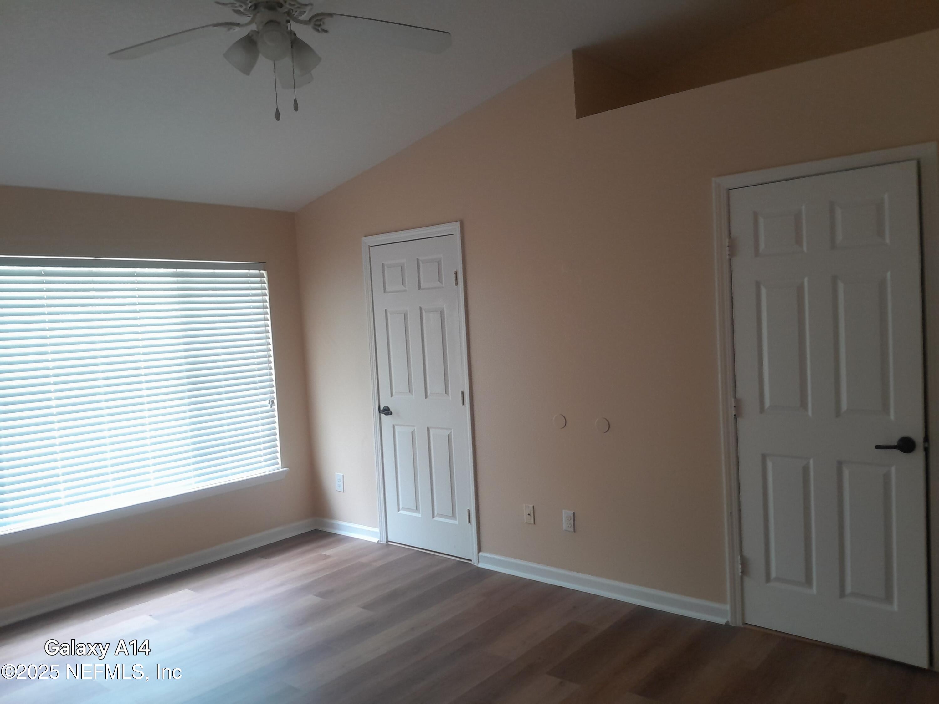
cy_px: 352
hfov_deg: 67.3
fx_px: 705
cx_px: 470
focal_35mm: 26
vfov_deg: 53.1
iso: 160
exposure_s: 1/60
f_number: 1.8
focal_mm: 3.98
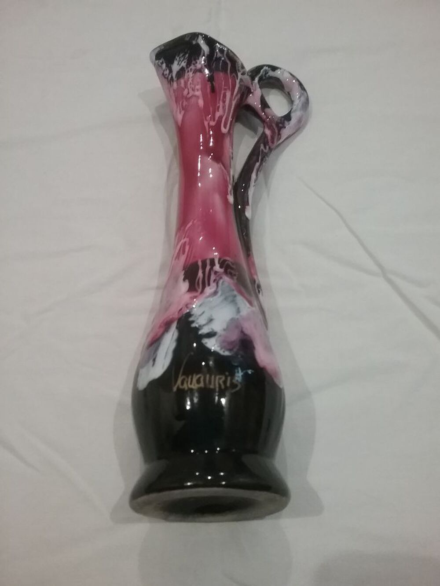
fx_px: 525
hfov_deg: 45.4
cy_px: 293
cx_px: 220
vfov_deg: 58.3
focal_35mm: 31
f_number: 2.2
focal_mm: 3.3
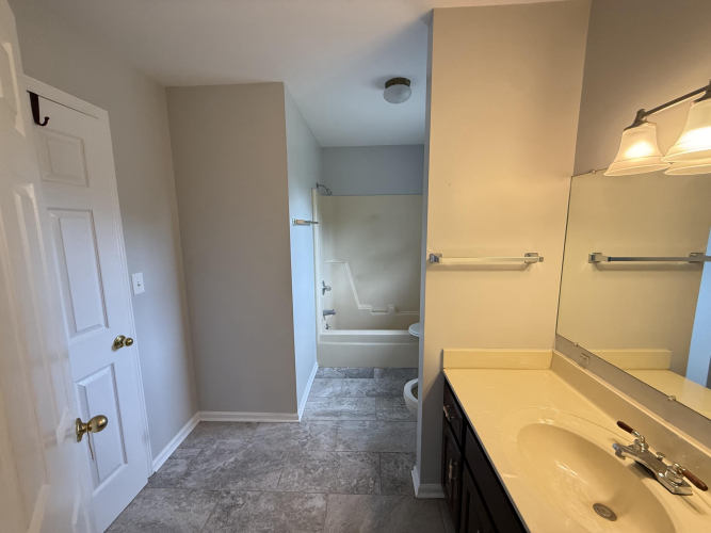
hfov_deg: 102.1
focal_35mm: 14
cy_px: 266
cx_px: 356
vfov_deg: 85.7
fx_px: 288
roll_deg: +0.7
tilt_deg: -7.0
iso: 250
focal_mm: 2.22
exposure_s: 1/120
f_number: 2.2
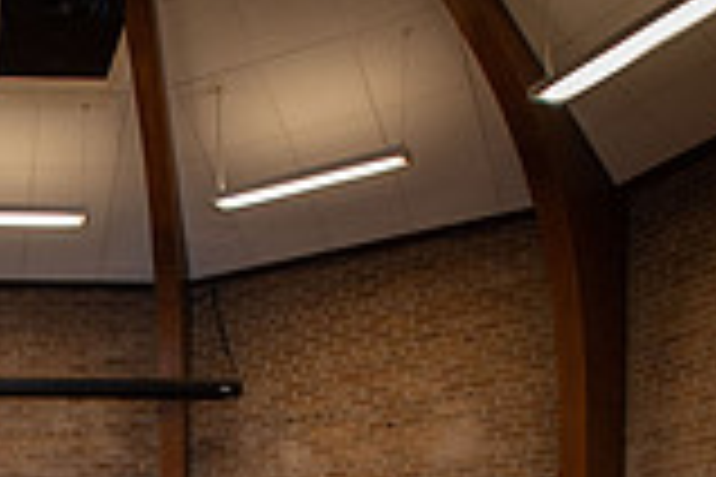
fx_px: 1233
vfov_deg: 18.0
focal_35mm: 62
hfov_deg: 29.6
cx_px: -41
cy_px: 828
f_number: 4
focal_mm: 17
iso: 2000
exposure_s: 1/250
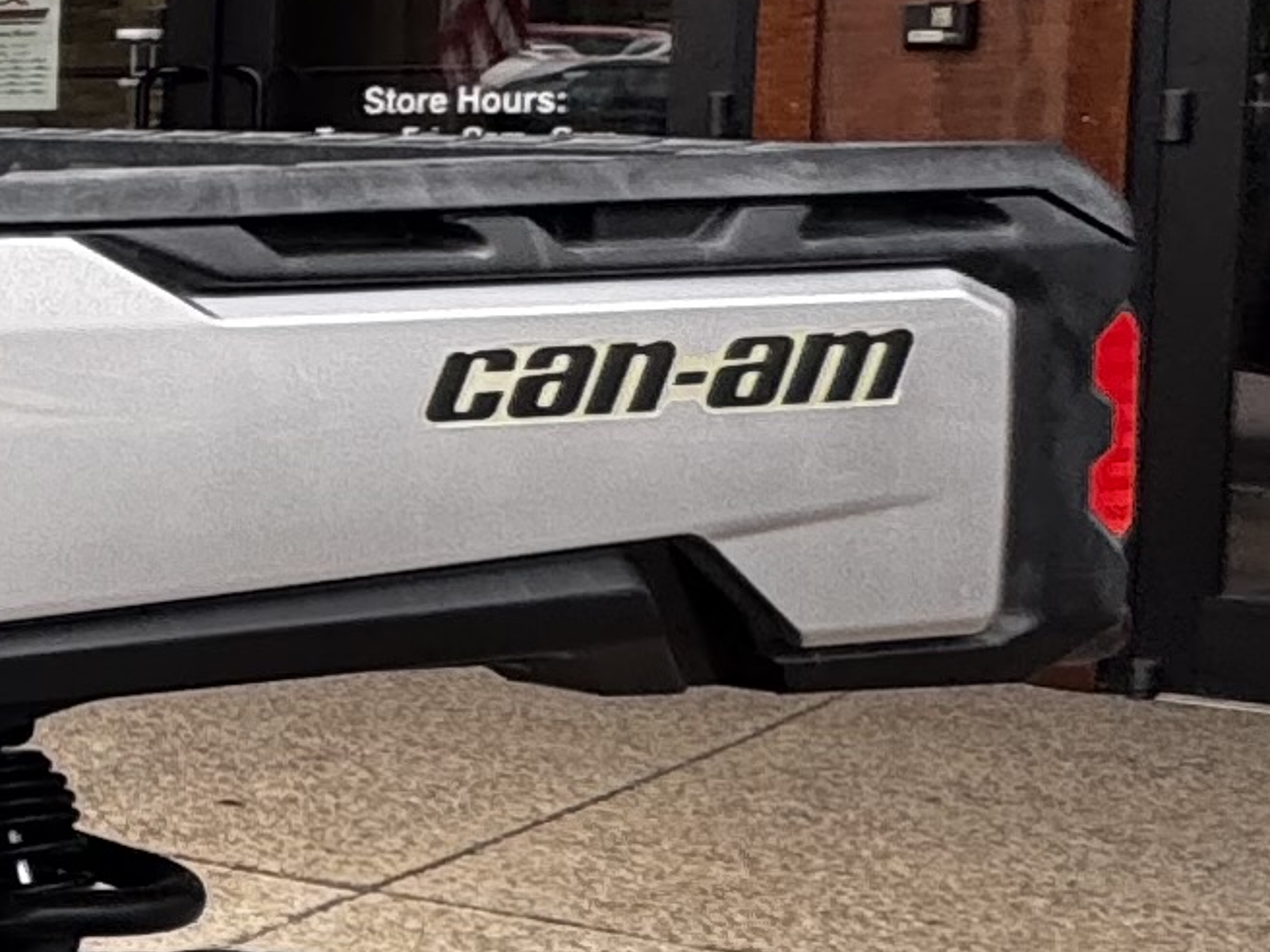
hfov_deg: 13.8
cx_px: -1973
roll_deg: +1.0
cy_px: 329
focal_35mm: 86
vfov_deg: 17.1
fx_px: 3155
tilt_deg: -4.3
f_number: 2.2
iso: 40
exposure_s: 1/192
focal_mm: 2.22
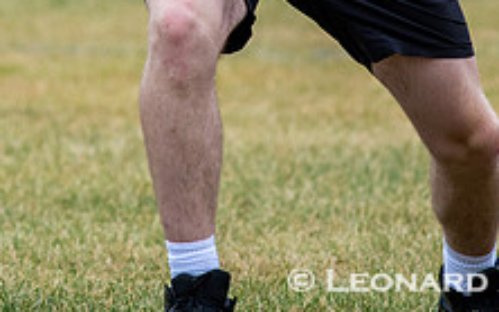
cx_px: 110
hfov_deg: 1.5
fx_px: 18994
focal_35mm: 1396
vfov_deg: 0.9
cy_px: -173
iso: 400
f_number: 5
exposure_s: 1/2000
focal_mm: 300
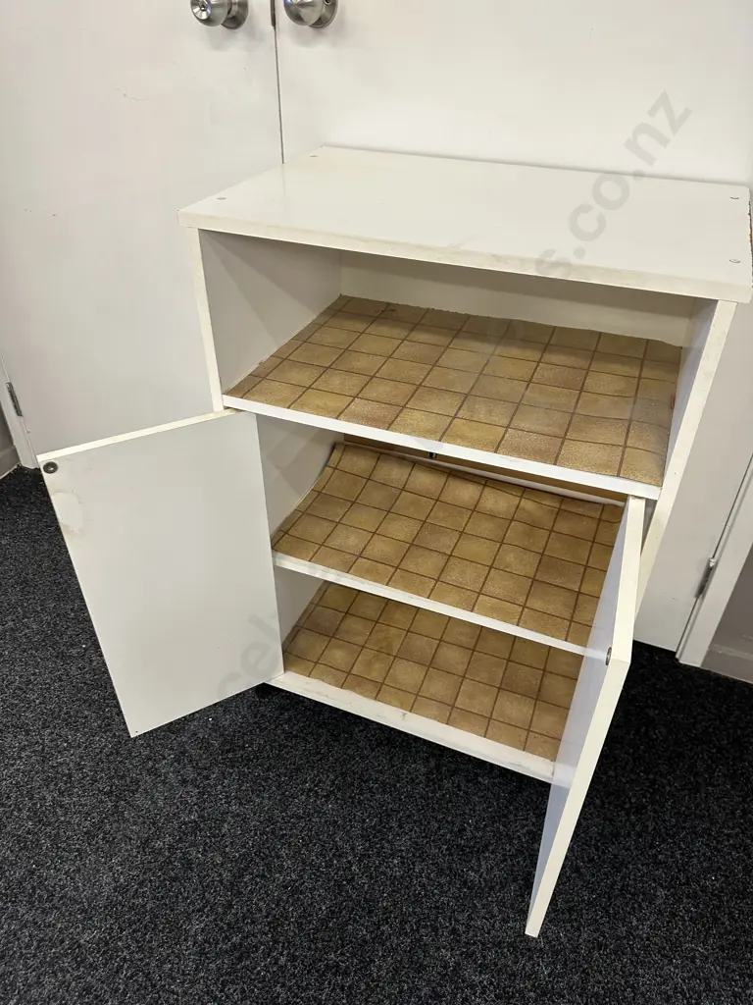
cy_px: 502
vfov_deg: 71.6
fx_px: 696
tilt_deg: -36.9
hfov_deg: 56.8
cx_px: 376
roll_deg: -1.2
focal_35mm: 24
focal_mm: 6.86
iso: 160
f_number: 1.78
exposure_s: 1/100
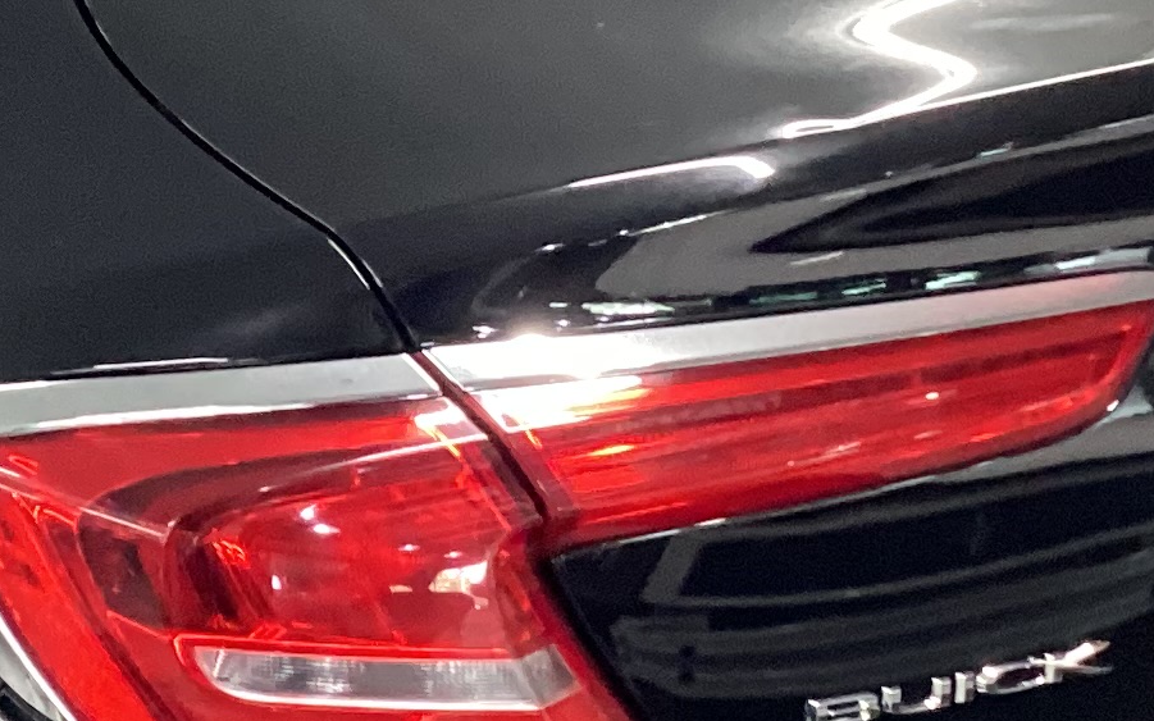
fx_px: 3742
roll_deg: +0.1
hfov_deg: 17.4
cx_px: 245
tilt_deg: -19.9
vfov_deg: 11.0
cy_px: 379
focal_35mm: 119
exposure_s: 1/33
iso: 320
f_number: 2.4
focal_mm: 3.3
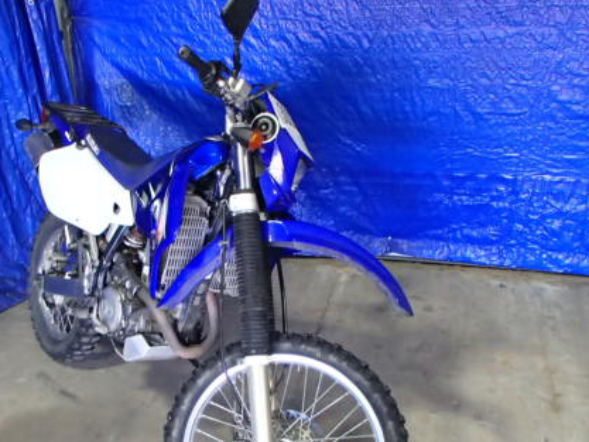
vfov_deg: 33.4
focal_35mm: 43
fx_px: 732
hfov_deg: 43.6
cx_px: 234
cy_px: 284
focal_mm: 5
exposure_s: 1/25
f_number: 3.9
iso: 800
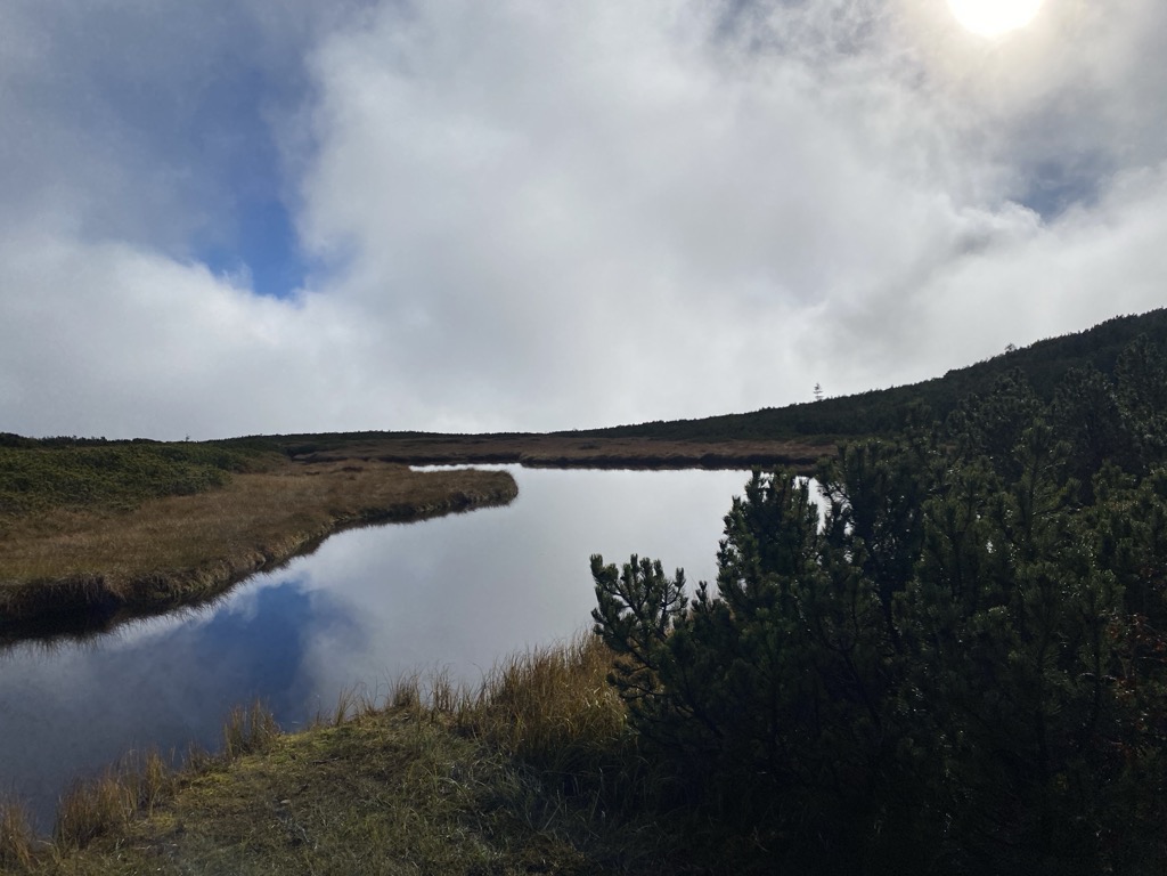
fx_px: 877
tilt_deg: -0.8
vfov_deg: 53.1
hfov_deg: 67.3
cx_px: 584
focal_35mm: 26
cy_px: 438
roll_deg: +1.3
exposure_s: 1/18868
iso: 40
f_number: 1.8
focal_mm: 4.25
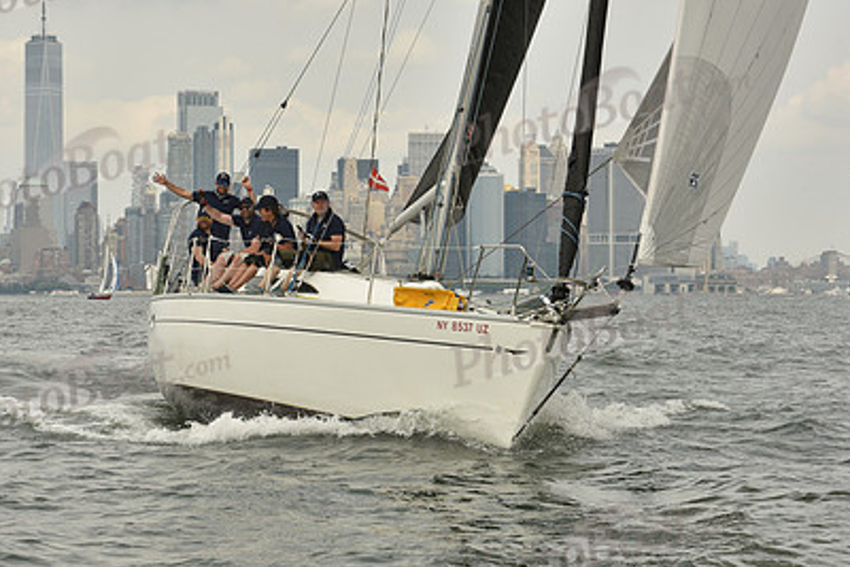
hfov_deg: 18.1
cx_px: 342
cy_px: 252
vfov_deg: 12.1
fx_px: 2669
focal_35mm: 113
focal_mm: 78
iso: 250
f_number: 10
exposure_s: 1/640
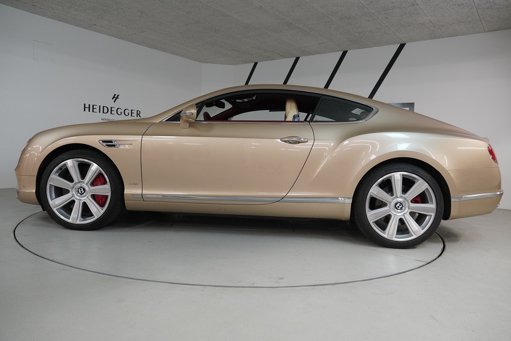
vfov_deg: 50.4
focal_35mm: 26
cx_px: 256
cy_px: 170
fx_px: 362
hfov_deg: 70.4
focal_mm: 17
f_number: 3.5
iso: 1600
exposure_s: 1/160
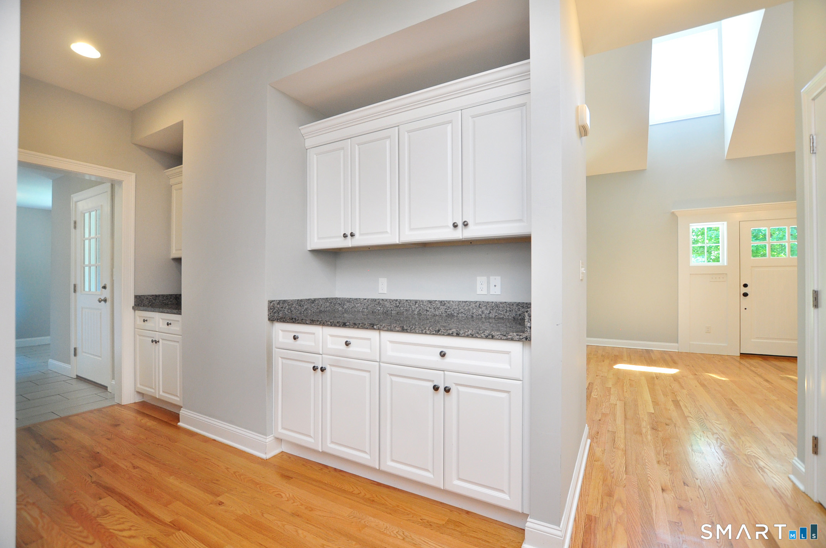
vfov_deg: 77.2
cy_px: 274
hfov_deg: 100.5
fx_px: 344
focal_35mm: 15
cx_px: 413
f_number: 4.5
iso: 640
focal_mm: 10
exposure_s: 1/50
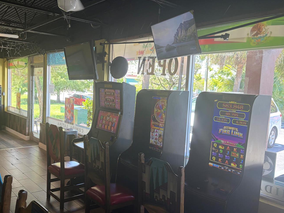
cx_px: 114
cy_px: 113
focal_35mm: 32
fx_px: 263
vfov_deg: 44.1
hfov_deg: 56.4
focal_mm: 5.96
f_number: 1.6
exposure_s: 1/120
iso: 80
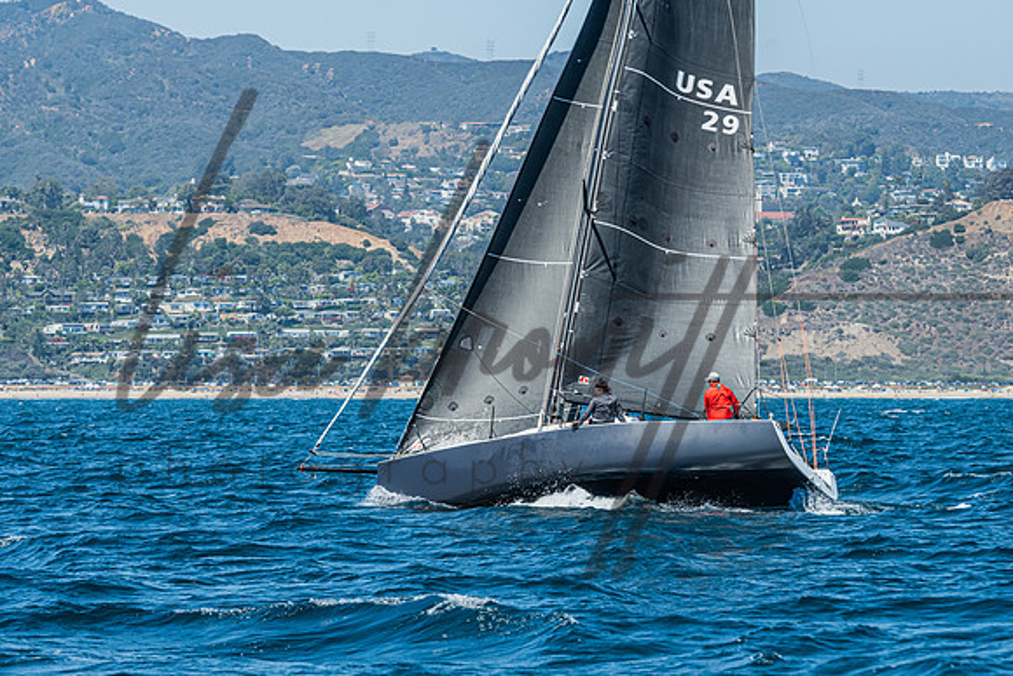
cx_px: 484
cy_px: 444
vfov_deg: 5.2
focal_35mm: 264
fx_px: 7432
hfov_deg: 7.8
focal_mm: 195
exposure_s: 1/320
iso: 320
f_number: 9
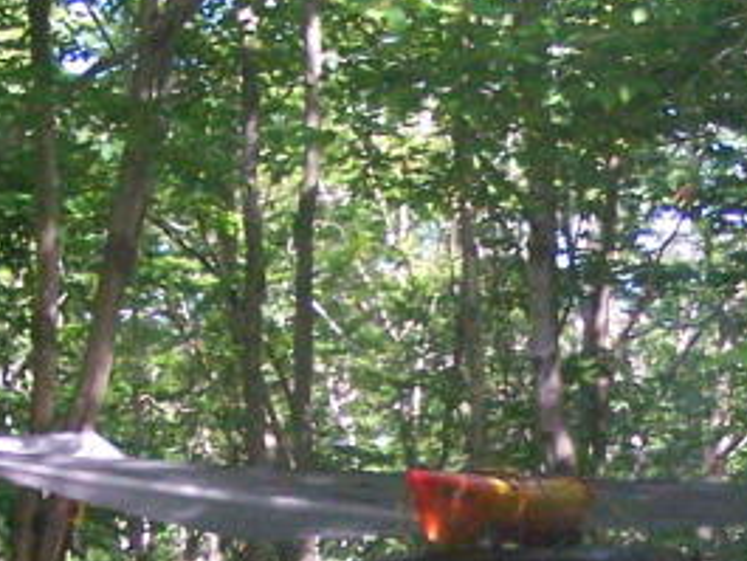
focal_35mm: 147
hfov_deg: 13.4
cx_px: 564
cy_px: 612
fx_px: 3174
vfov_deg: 10.0
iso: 400
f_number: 2.8
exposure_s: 1/500
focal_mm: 6.3
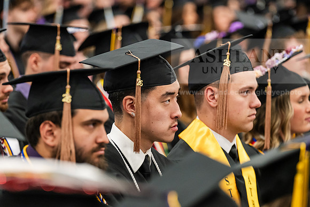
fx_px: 1723
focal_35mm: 200
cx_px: 155
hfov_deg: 10.3
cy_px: 104
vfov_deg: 6.9
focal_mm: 200
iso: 5000
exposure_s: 1/200
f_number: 4
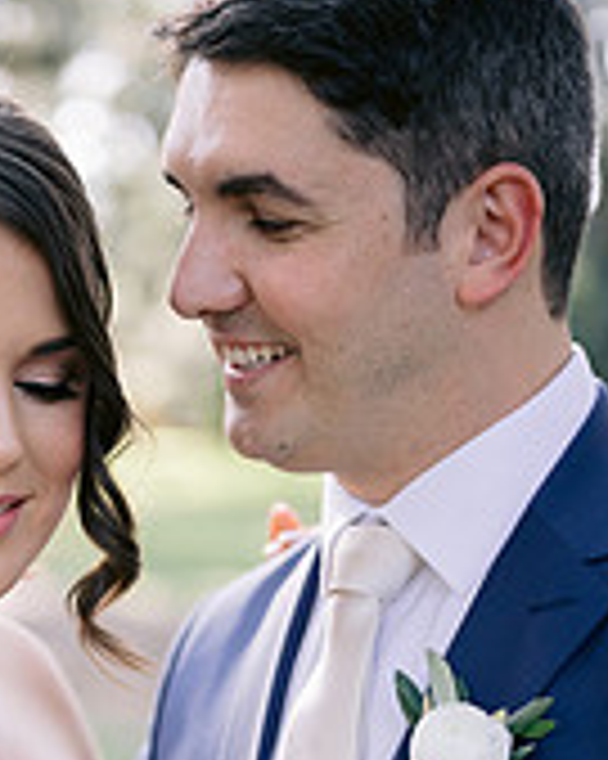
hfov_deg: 12.2
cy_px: 800
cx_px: 5
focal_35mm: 125
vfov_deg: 15.1
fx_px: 2814
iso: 160
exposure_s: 1/320
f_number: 1.8
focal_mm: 50
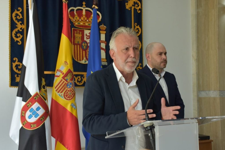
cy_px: 75
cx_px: 112
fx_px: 328
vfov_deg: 25.8
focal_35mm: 52
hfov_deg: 37.8
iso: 400
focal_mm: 35
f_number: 5.6
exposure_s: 1/125
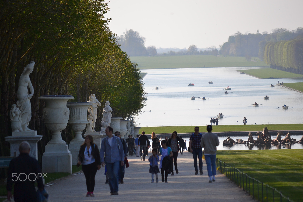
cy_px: 101
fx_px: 2524
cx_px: 152
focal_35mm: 300
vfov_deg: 4.6
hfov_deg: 6.9
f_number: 5.6
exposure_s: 1/500
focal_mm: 200
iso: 140
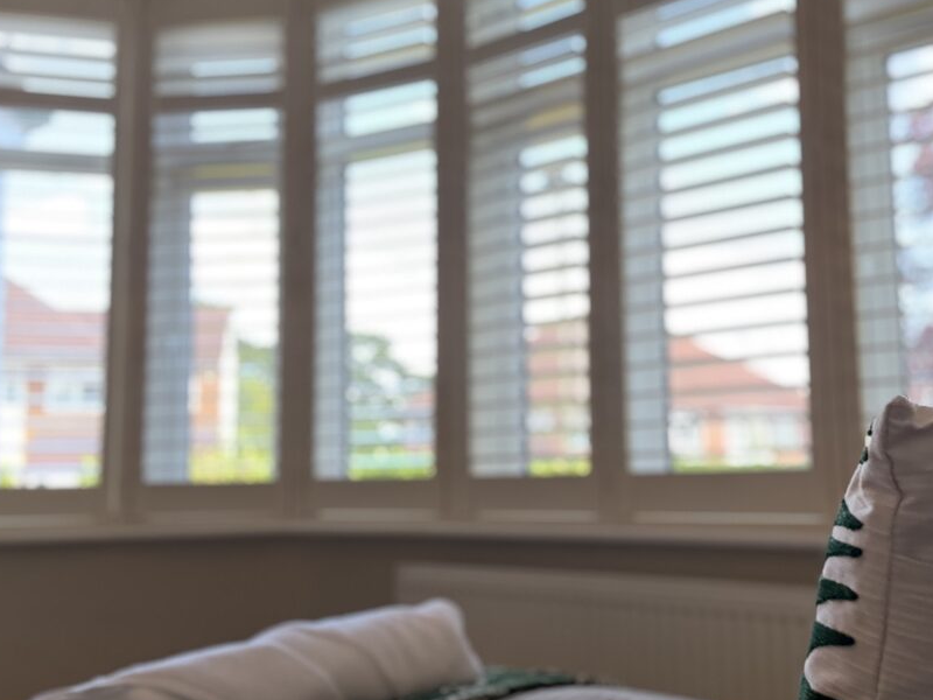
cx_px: 501
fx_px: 1132
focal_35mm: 42
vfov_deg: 34.3
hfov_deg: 44.8
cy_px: 316
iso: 64
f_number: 1.78
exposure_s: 1/100
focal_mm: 6.76
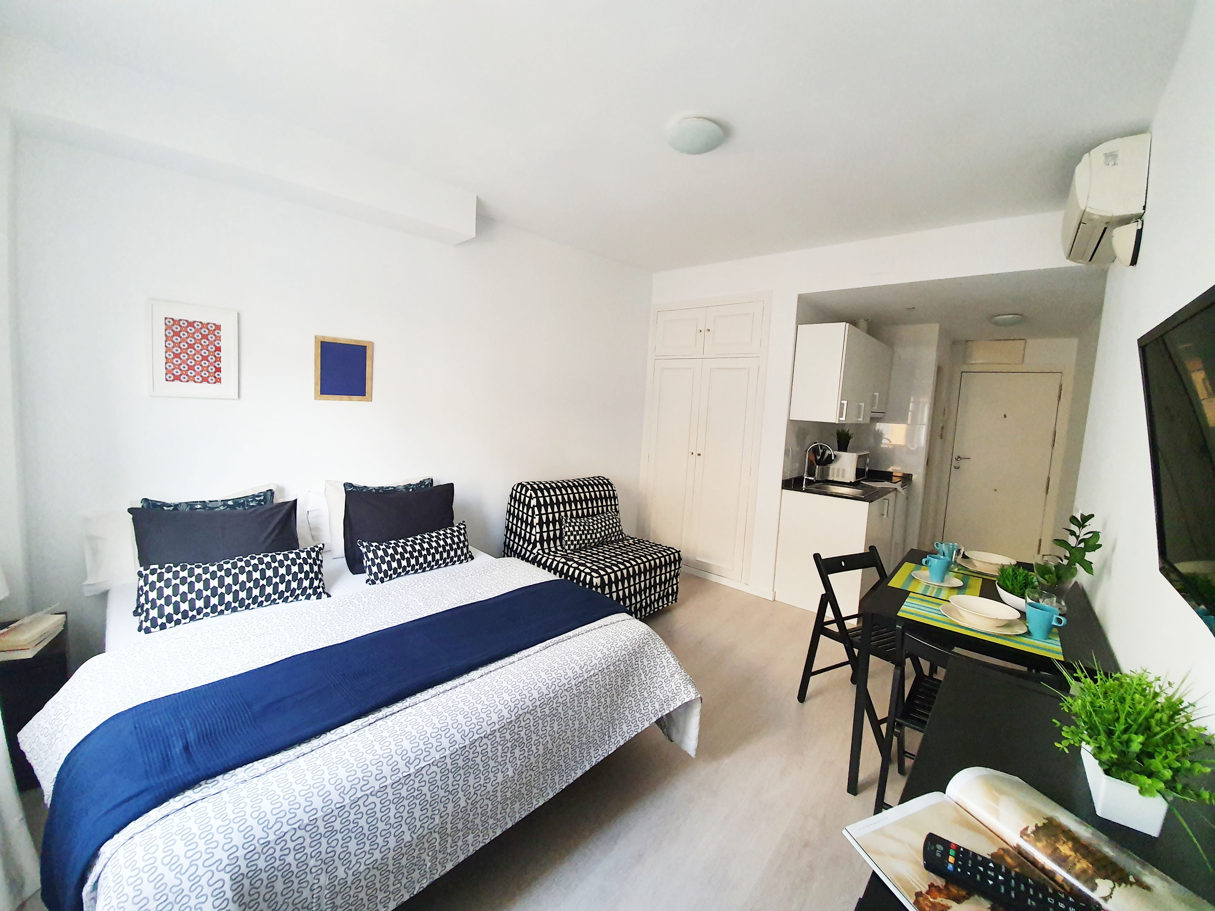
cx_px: 608
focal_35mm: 13
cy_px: 456
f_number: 2.2
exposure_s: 1/60
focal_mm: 1.8
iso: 400
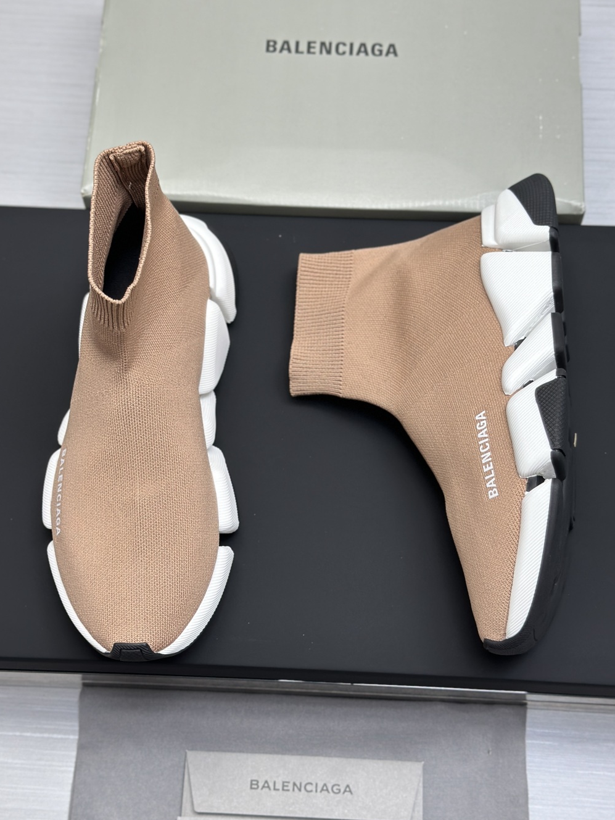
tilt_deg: -67.2
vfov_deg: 36.8
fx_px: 1232
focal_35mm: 52
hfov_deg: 28.0
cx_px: 302
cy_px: 392
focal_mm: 6.86
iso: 64
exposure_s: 1/50
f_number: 1.78
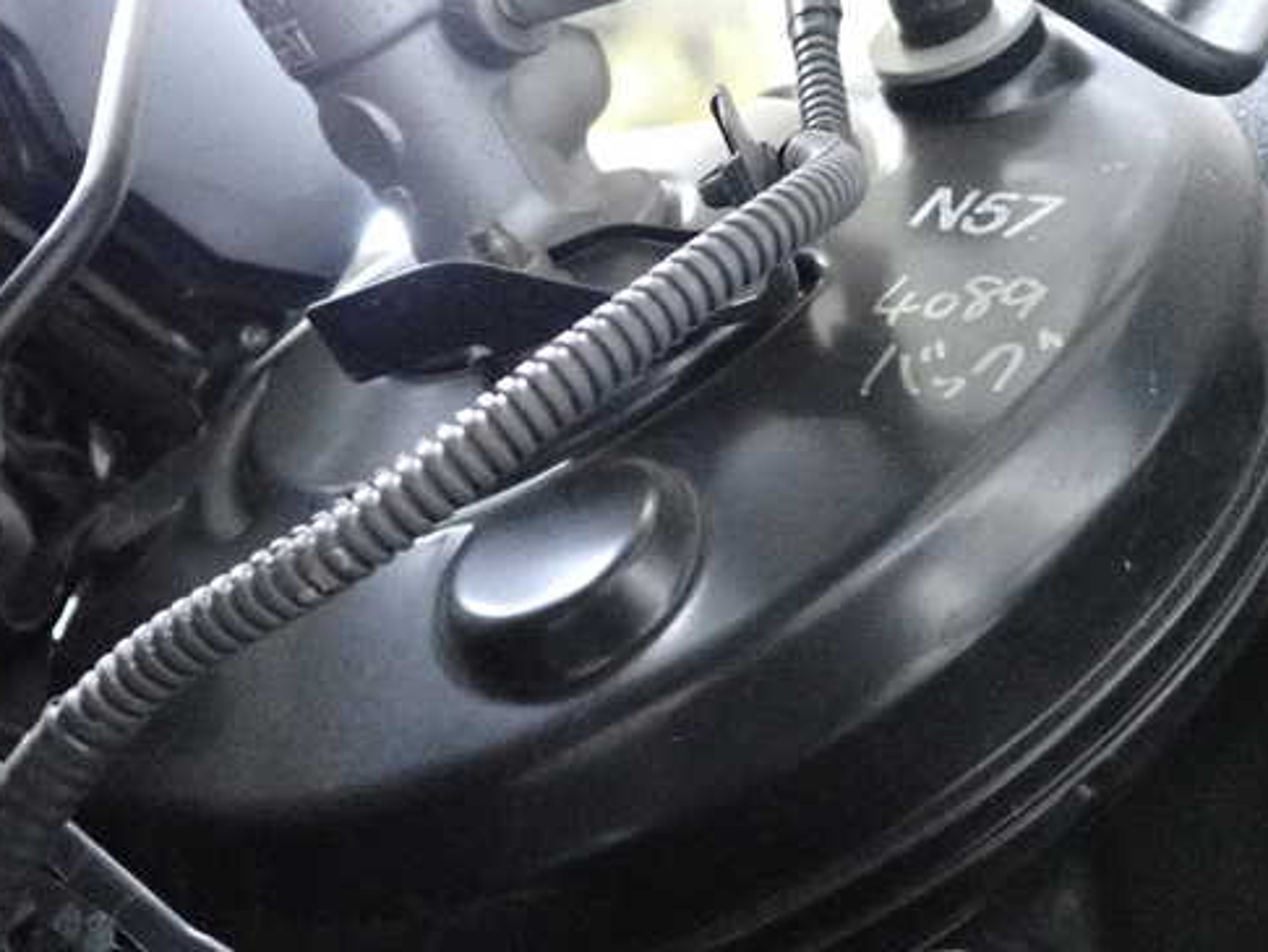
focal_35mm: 37
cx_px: 663
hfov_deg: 50.1
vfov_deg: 38.7
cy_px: 496
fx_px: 1356
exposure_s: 1/125
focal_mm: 5.4
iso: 5000
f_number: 2.3
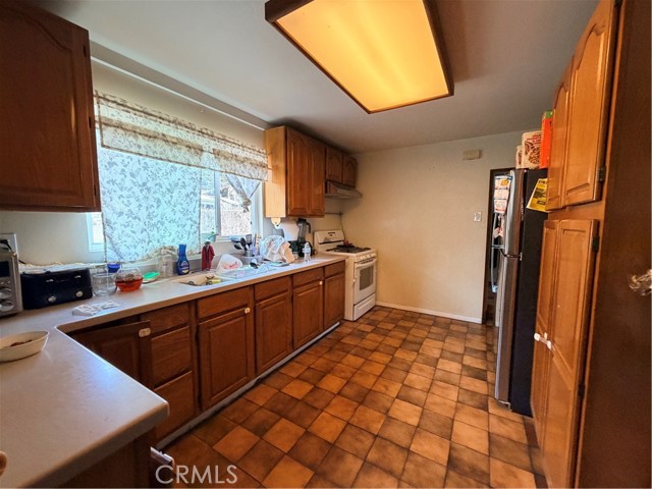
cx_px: 326
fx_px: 264
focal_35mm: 14
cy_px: 244
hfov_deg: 102.1
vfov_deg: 85.7
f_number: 2.2
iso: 250
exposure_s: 1/60
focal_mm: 2.22
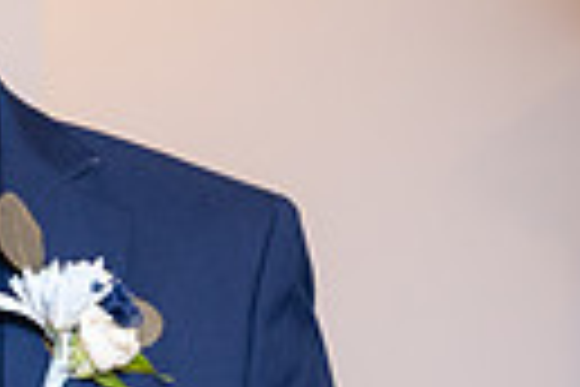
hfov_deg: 7.0
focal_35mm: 294
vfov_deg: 4.7
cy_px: 360
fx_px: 4736
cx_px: -117
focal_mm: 65
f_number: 4
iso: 1250
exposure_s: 1/200
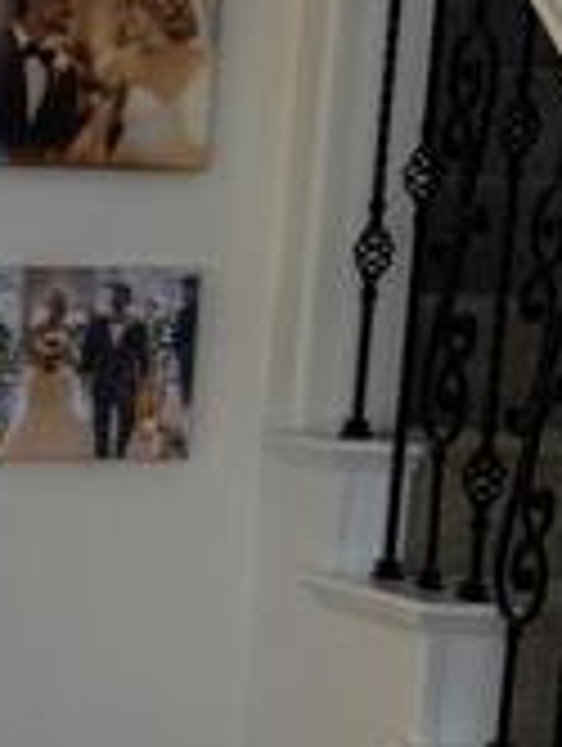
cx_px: -1070
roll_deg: -2.6
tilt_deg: -8.2
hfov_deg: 8.5
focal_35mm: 148
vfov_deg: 13.2
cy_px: 684
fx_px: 3196
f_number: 1.78
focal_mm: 6.76
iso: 80
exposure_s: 1/379
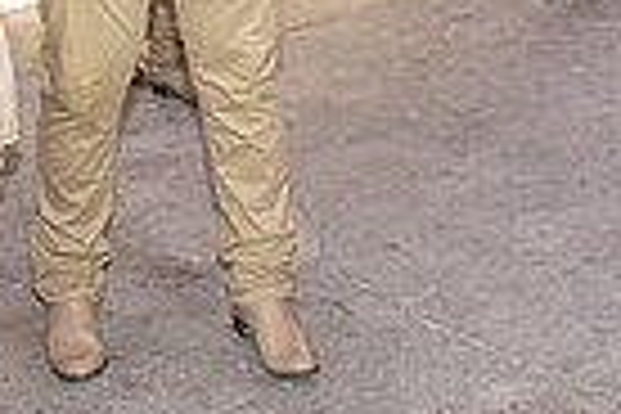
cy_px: -263
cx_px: 144
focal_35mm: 101
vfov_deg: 12.7
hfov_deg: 20.0
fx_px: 1742
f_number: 3.2
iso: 800
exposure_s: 1/160
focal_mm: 24
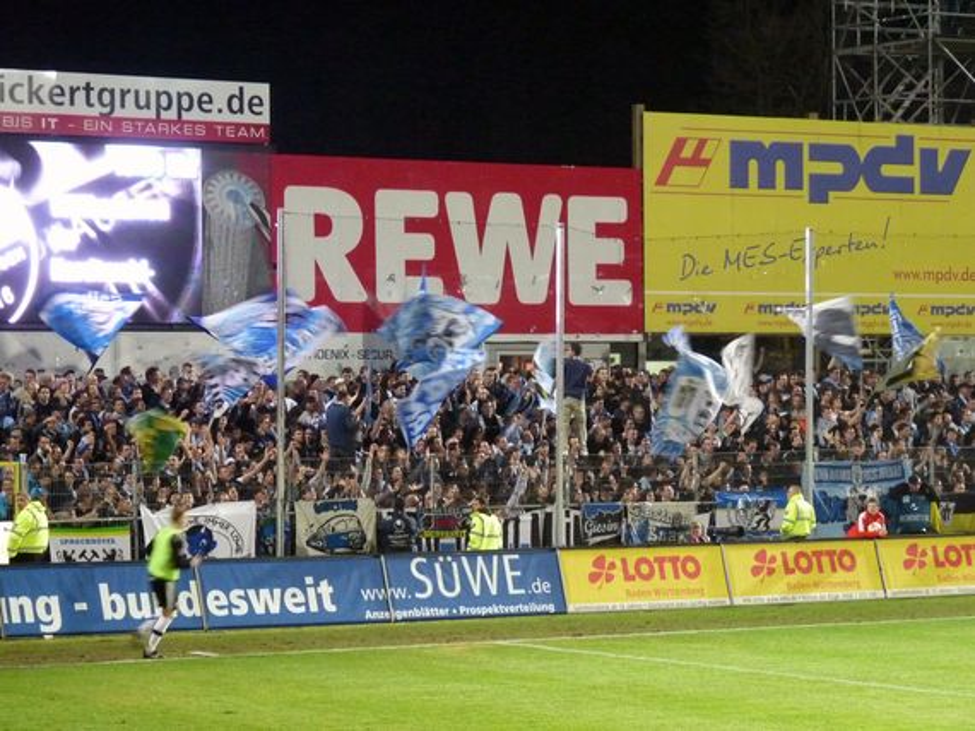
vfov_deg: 11.8
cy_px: 366
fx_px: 3519
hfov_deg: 15.8
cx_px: 488
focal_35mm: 125
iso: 800
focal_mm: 22.3
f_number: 3.6
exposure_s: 1/30
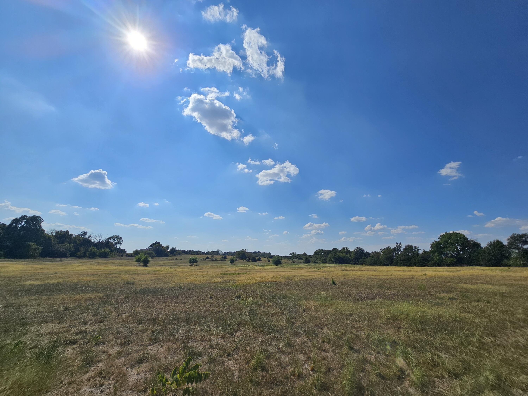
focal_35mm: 13
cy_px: 198
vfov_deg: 89.9
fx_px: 198
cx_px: 264
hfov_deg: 106.2
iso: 50
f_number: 2.2
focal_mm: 2.2
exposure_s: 1/7518
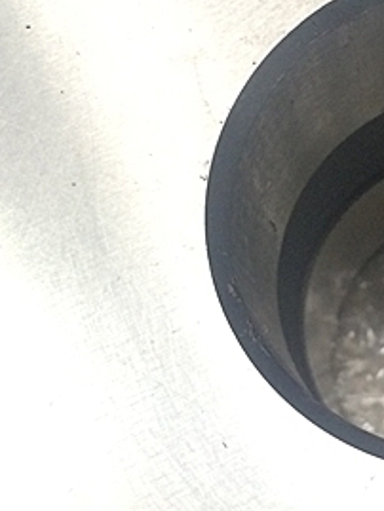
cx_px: 445
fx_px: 1020
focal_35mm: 69
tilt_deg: -72.9
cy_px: 239
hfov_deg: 20.2
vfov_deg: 28.1
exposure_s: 1/30
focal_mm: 4.15
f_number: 2.2
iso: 160
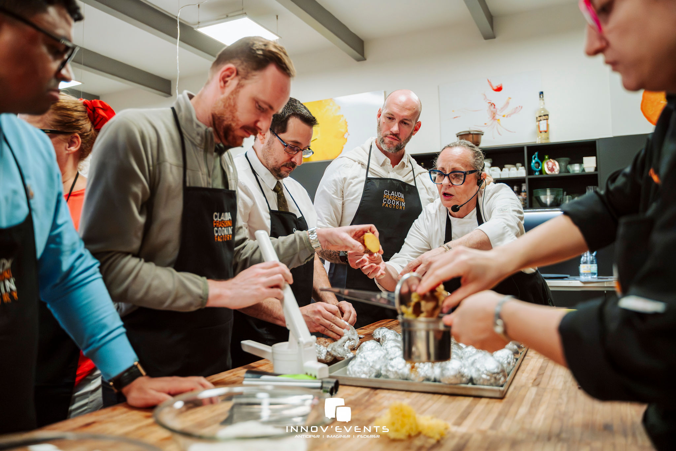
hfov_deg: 65.5
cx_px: 338
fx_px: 526
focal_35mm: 28
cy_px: 226
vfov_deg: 46.4
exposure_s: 1/400
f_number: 2.8
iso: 5000
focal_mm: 28
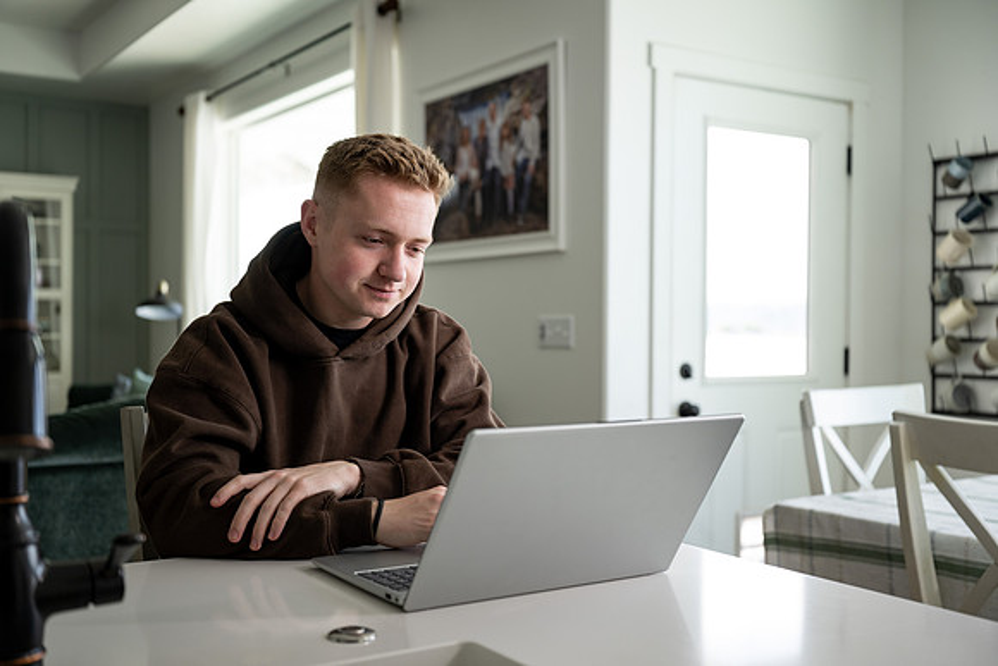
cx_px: 499
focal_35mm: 39
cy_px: 333
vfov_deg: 34.2
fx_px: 1081
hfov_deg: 49.5
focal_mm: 39
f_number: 2.8
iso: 125
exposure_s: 1/200
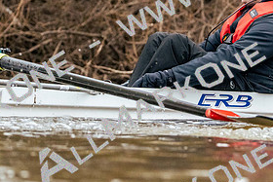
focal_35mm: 790
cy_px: 39
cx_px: 237
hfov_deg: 2.6
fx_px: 5994
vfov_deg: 1.7
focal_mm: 382
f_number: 7.1
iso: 8000
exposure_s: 1/2000
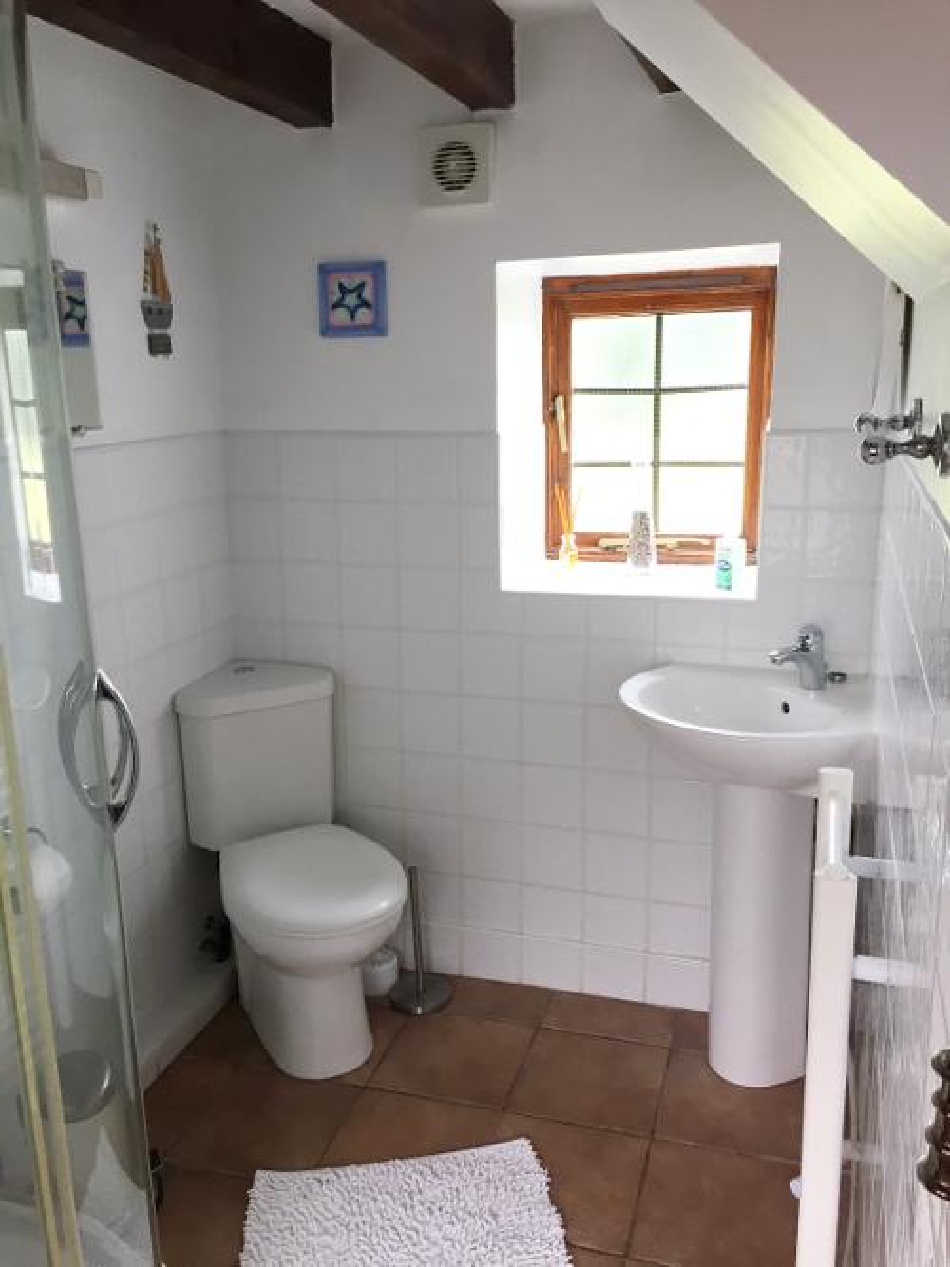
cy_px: 634
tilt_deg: -15.0
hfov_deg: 48.2
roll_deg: +1.4
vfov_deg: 61.7
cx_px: 475
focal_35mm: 29
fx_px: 1062
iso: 32
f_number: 2.2
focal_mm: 4.15
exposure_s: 1/33
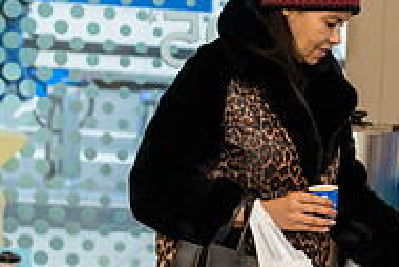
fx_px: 1486
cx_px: 443
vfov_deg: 10.2
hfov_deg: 14.9
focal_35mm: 134
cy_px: 186
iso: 800
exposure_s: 1/125
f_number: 3.2
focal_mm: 44
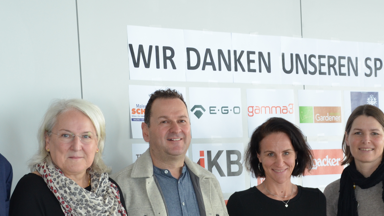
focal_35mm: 109
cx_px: 184
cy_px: 196
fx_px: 1110
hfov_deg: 19.6
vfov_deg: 11.0
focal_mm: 42
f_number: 4.8
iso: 800
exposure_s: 1/60
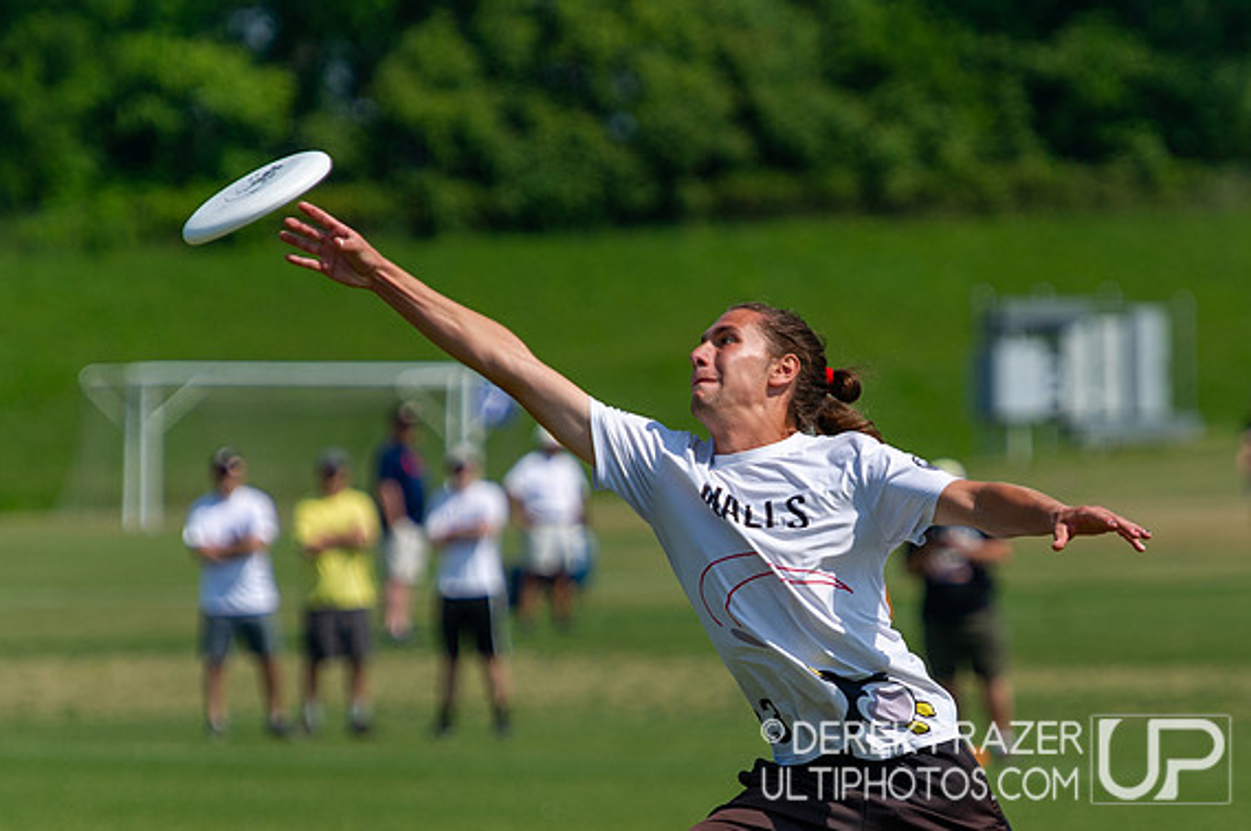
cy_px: 642
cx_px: 741
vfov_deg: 3.6
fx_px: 13190
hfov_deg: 5.4
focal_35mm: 380
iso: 200
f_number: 4
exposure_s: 1/3200
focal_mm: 220
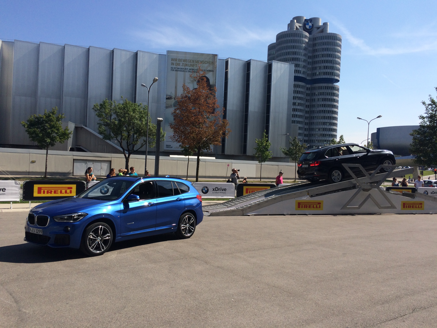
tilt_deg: +1.0
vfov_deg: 48.2
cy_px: 164
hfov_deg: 61.7
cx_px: 218
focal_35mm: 29
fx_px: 366
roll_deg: -1.3
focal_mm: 4.15
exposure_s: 1/2415
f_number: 2.2
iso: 32
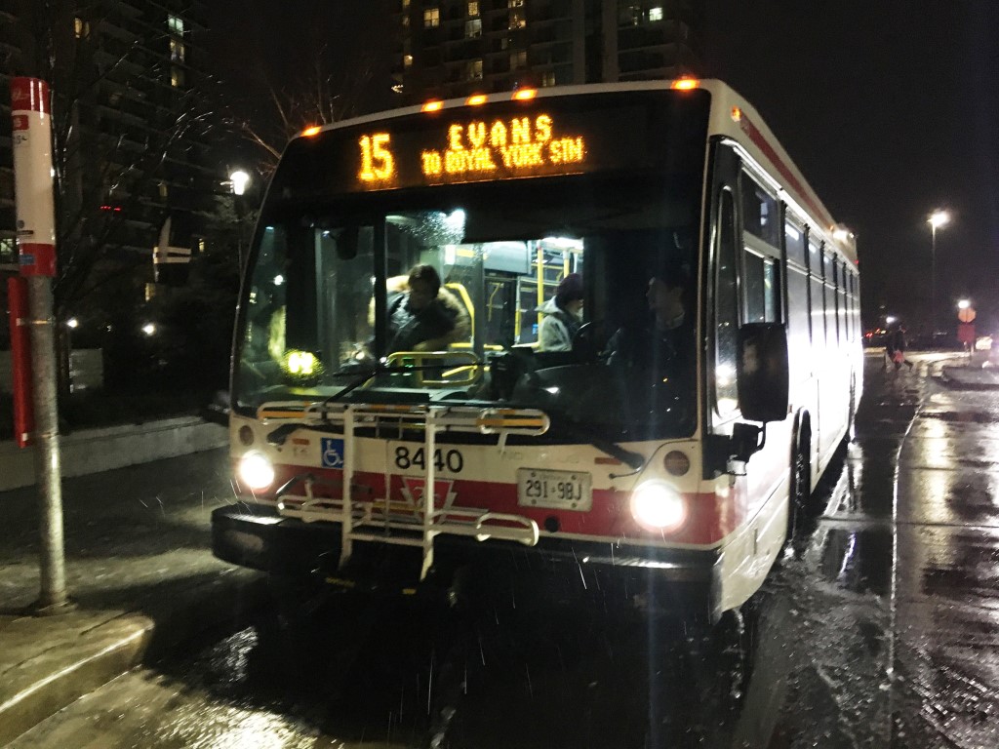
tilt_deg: -1.1
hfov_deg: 61.7
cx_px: 500
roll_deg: +3.0
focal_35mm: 29
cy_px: 374
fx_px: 837
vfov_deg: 48.2
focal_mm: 4.15
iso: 200
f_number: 2.2
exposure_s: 1/15
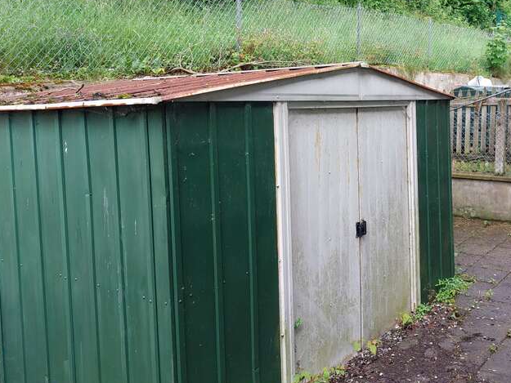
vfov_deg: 39.3
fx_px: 532
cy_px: 134
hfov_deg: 49.8
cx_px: 365
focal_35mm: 36
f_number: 1.8
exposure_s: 1/126
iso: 25
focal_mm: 5.23
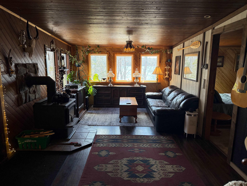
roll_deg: -0.4
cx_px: 124
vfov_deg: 56.8
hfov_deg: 71.6
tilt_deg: -9.9
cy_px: 93
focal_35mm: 24
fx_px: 171
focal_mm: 6.76
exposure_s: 1/150
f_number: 1.78
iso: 200
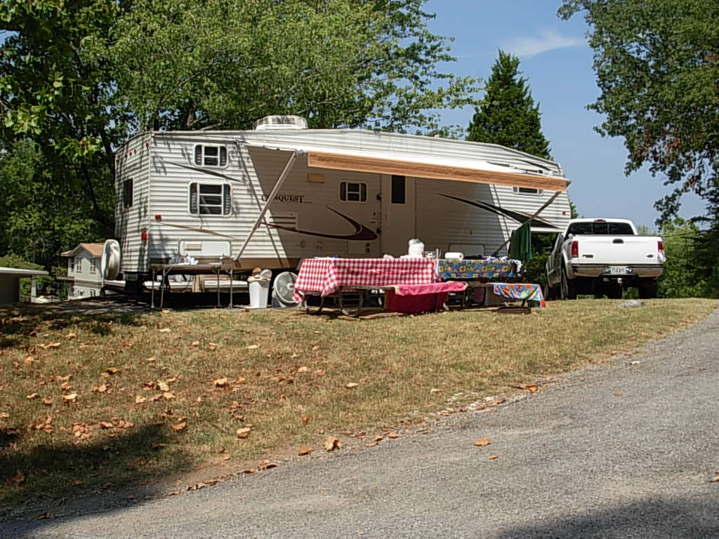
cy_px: 270
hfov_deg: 49.0
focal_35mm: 38
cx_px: 360
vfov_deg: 37.7
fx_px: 789
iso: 79
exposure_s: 1/558
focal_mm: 6.3
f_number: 4.9
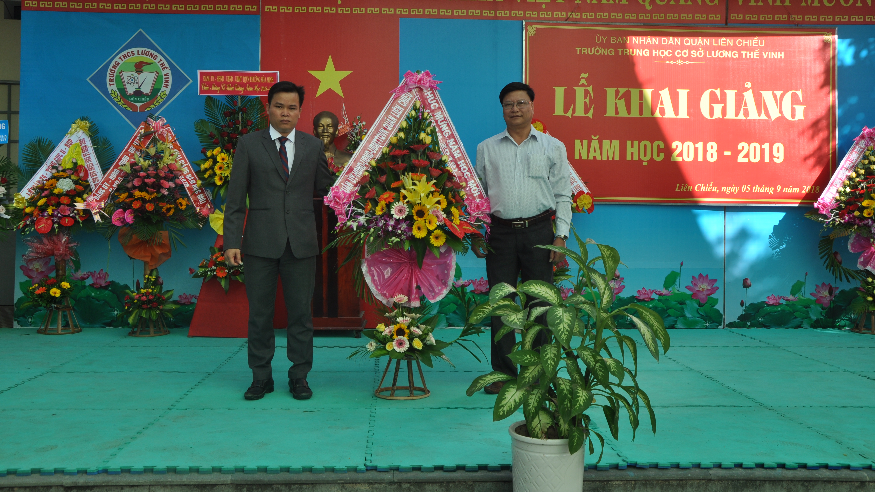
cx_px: 439
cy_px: 222
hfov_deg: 52.8
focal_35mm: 38
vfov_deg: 31.2
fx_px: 882
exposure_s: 1/200
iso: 200
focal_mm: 24
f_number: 10
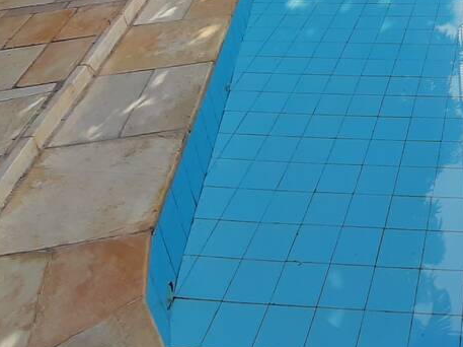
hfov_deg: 40.1
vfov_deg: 32.0
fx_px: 548
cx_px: 466
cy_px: -10
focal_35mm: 41
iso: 40
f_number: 2.2
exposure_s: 1/678
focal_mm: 1.42
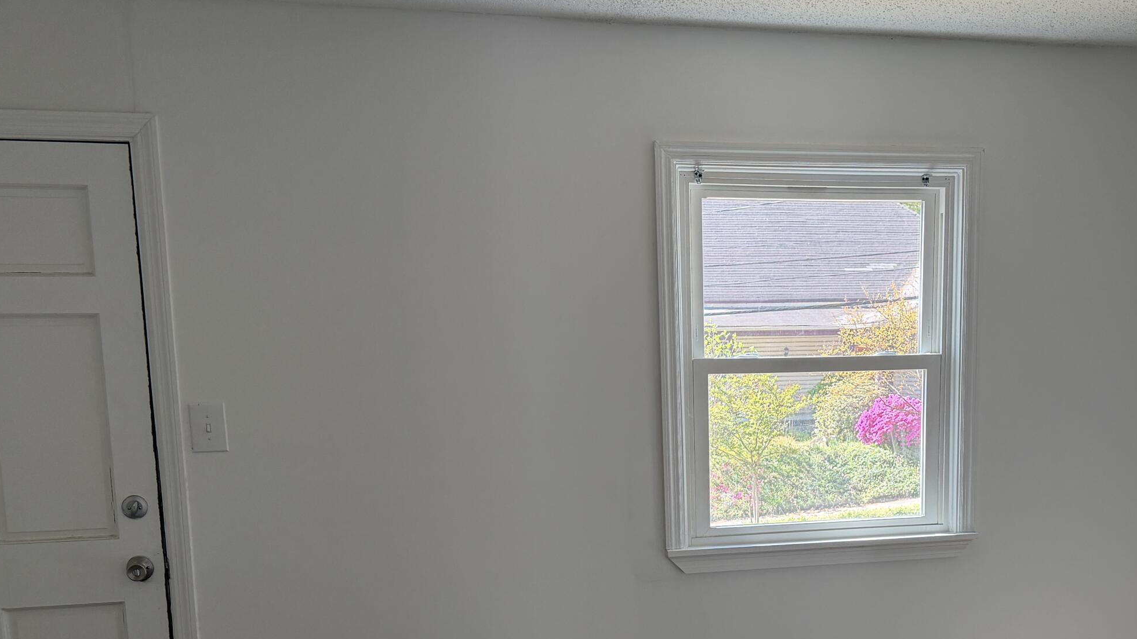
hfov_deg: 49.9
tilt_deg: -8.4
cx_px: 724
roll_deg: +1.1
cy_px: 534
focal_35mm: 40
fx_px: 1206
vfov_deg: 28.9
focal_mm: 6.76
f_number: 1.78
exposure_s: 1/200
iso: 160
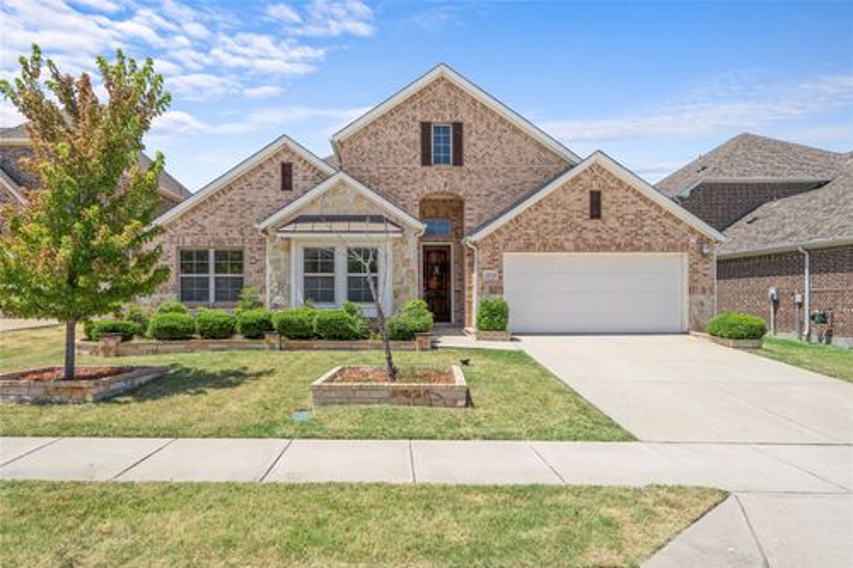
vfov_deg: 61.9
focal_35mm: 20
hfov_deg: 84.0
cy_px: 284
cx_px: 426
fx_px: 474
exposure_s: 1/80
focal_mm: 20
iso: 200
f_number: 8
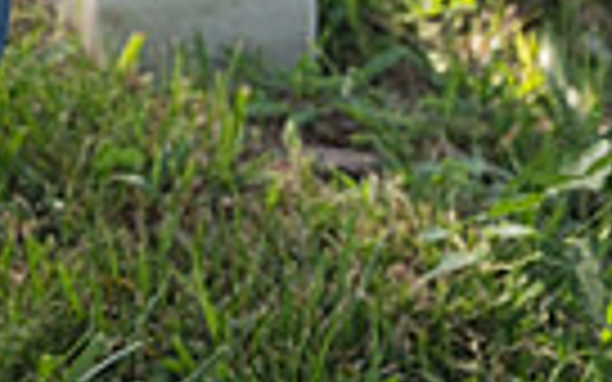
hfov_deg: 10.4
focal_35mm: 200
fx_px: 3336
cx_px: -20
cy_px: -858
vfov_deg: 6.0
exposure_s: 1/320
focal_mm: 46
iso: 400
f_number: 5.6
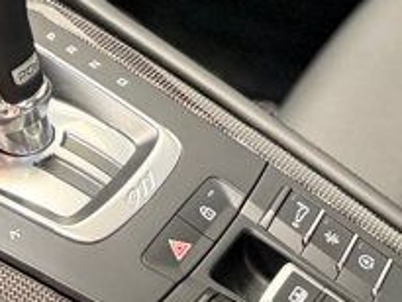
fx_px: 1394
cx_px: 339
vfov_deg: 11.6
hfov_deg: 16.3
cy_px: -198
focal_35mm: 120
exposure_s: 1/60
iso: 400
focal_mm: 6.76
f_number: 1.78
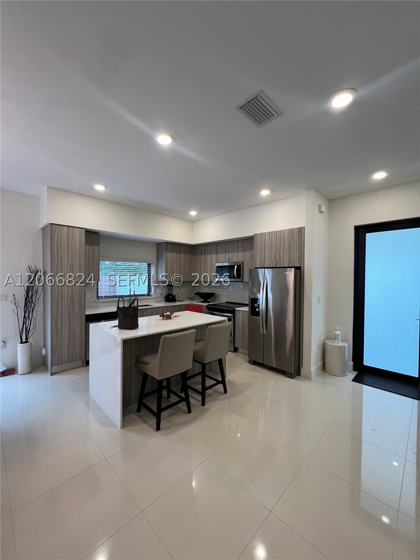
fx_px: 210
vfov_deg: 106.2
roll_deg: +0.8
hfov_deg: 89.9
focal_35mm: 13
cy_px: 280
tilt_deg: +0.0
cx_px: 210
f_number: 1.8
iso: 200
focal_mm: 1.57
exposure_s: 1/120
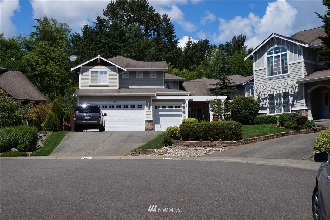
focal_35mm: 50
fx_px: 453
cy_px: 110
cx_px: 165
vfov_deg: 27.2
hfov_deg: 40.0
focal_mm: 33
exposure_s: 1/160
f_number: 14
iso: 100
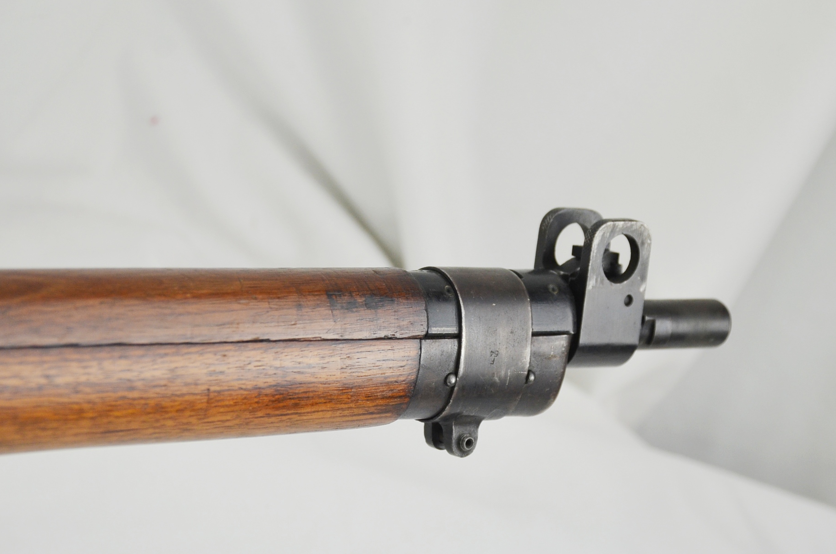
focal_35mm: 142
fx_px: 3291
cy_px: 329
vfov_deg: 9.6
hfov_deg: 14.5
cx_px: 416
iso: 640
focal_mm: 70
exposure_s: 1/250
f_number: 5.3
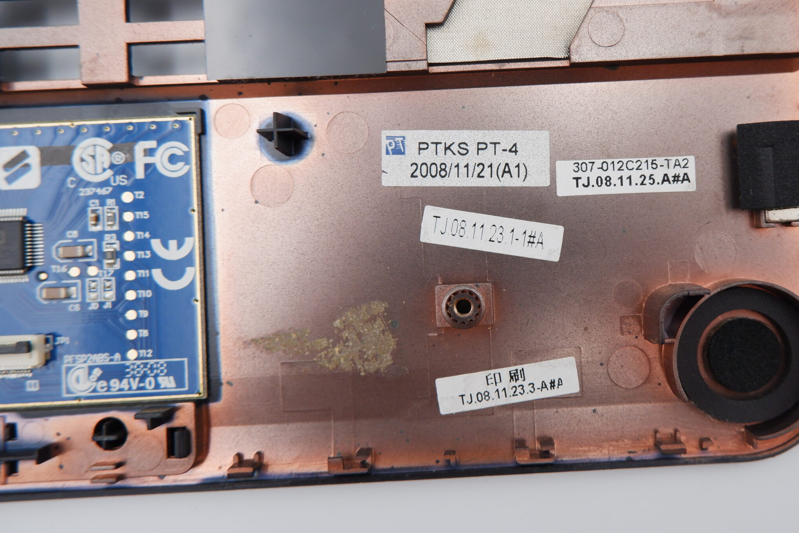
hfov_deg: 62.7
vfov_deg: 44.8
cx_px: 503
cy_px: 221
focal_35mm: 29
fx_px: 644
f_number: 5.6
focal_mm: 15
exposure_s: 1/200
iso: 800
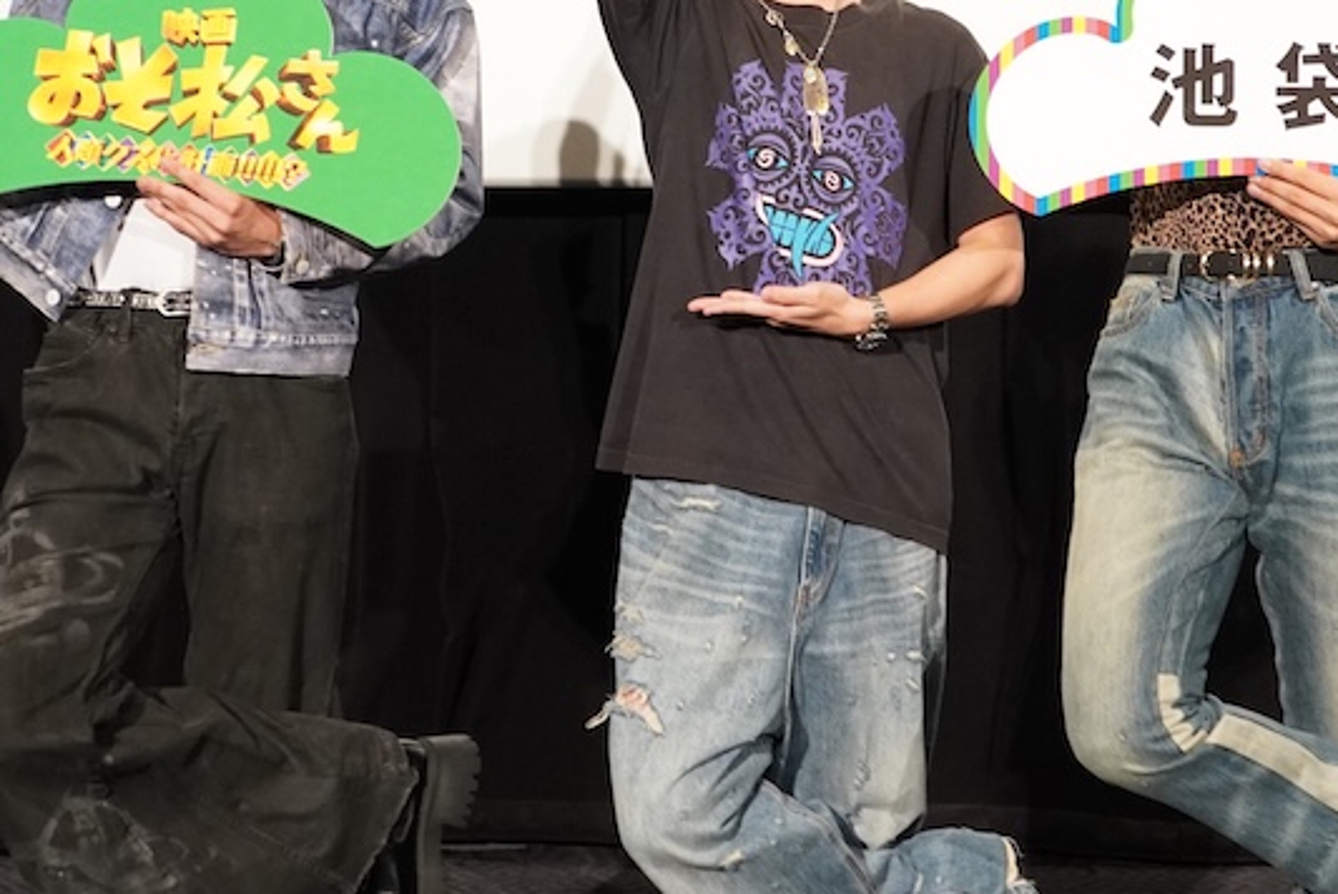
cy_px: 241
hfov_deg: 25.0
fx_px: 3012
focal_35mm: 81
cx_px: 783
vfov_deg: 16.8
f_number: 4
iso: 1600
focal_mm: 24
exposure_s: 1/40
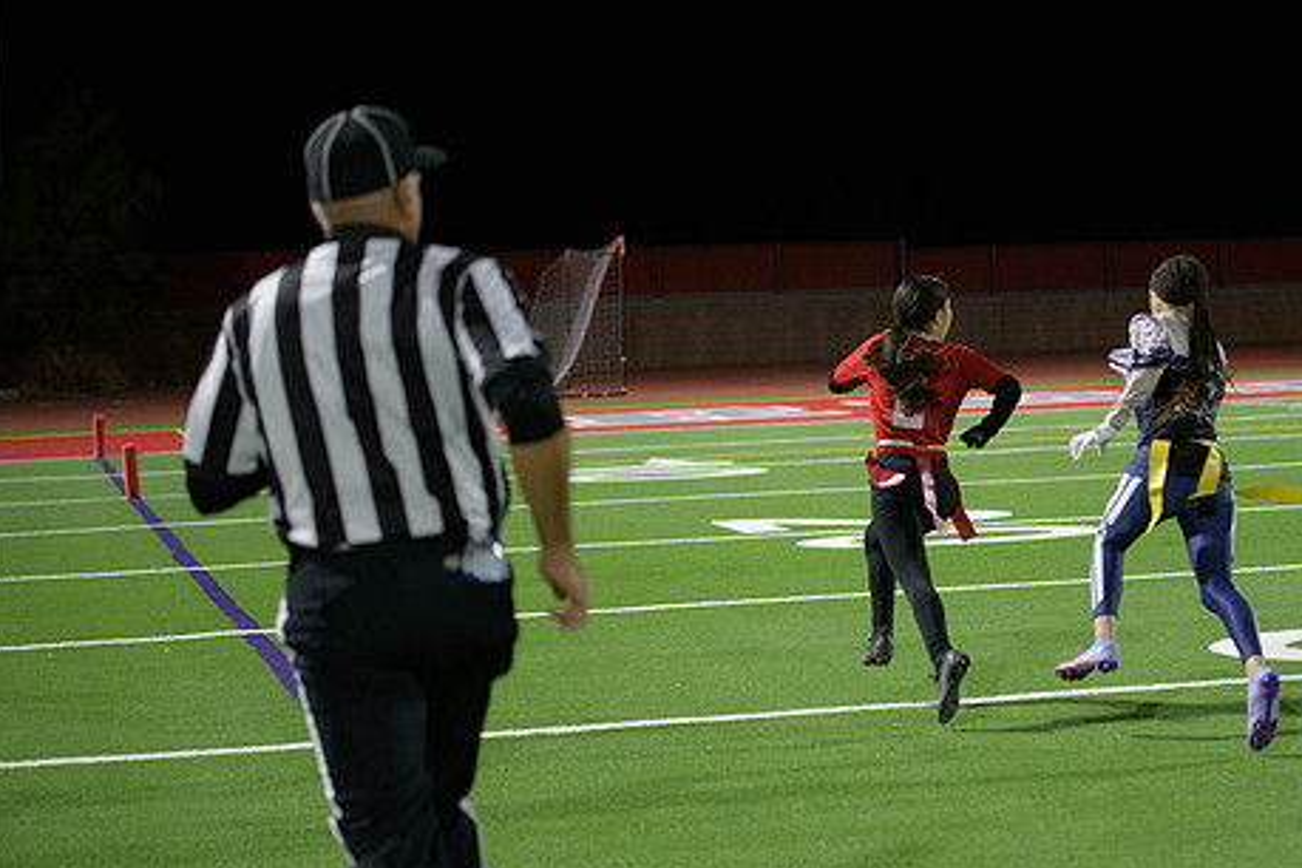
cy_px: 475
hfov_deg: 22.3
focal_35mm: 91
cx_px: 811
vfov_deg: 15.0
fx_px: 3291
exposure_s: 1/640
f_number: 2.8
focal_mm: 72
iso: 4000
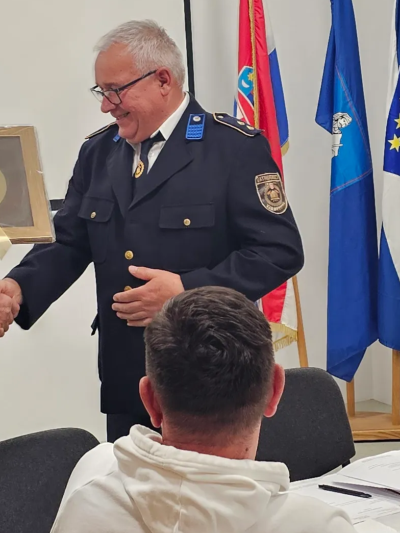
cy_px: 278
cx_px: 246
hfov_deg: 16.8
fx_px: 1356
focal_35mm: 88
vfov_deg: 22.3
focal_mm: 6.3
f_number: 1.7
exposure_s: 1/100
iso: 250
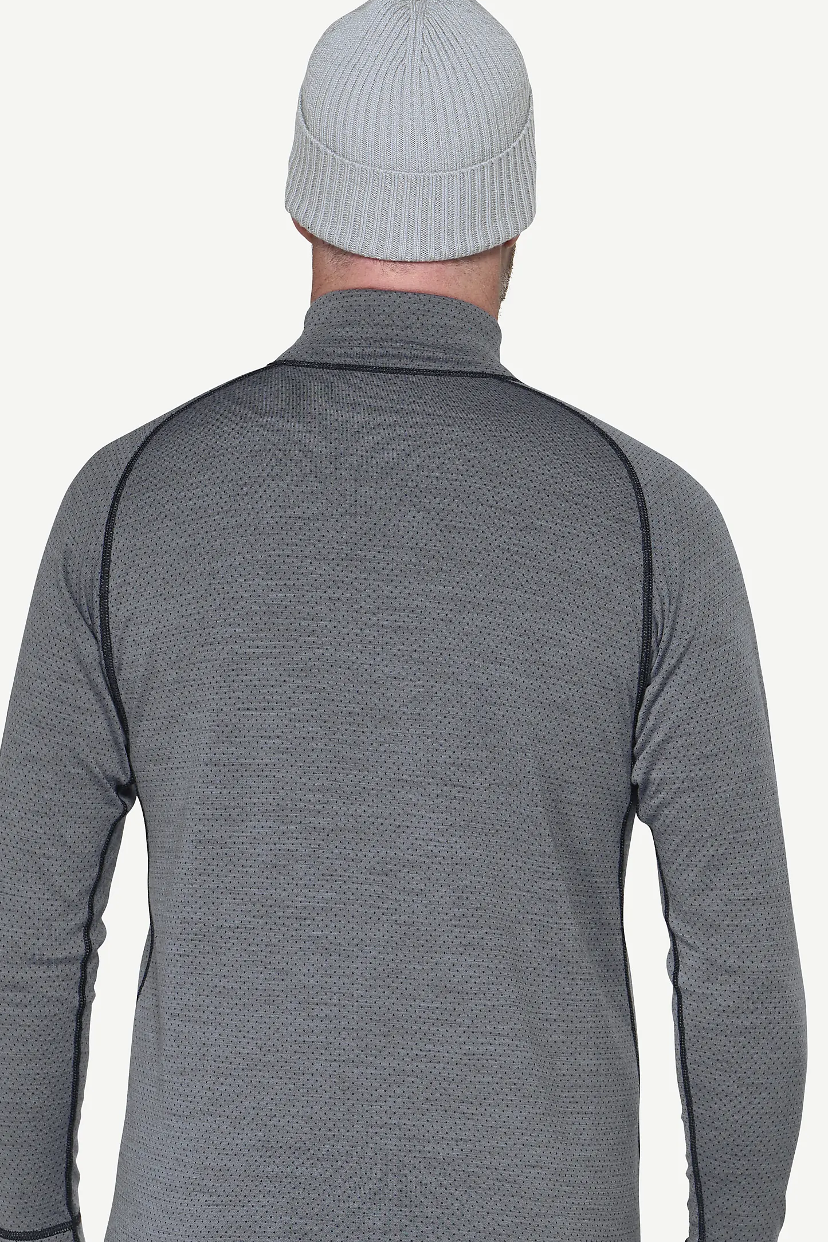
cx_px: 321
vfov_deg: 10.9
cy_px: 1266
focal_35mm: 186
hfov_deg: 7.4
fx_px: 6418
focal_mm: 70
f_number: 5.6
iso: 100
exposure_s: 1/50
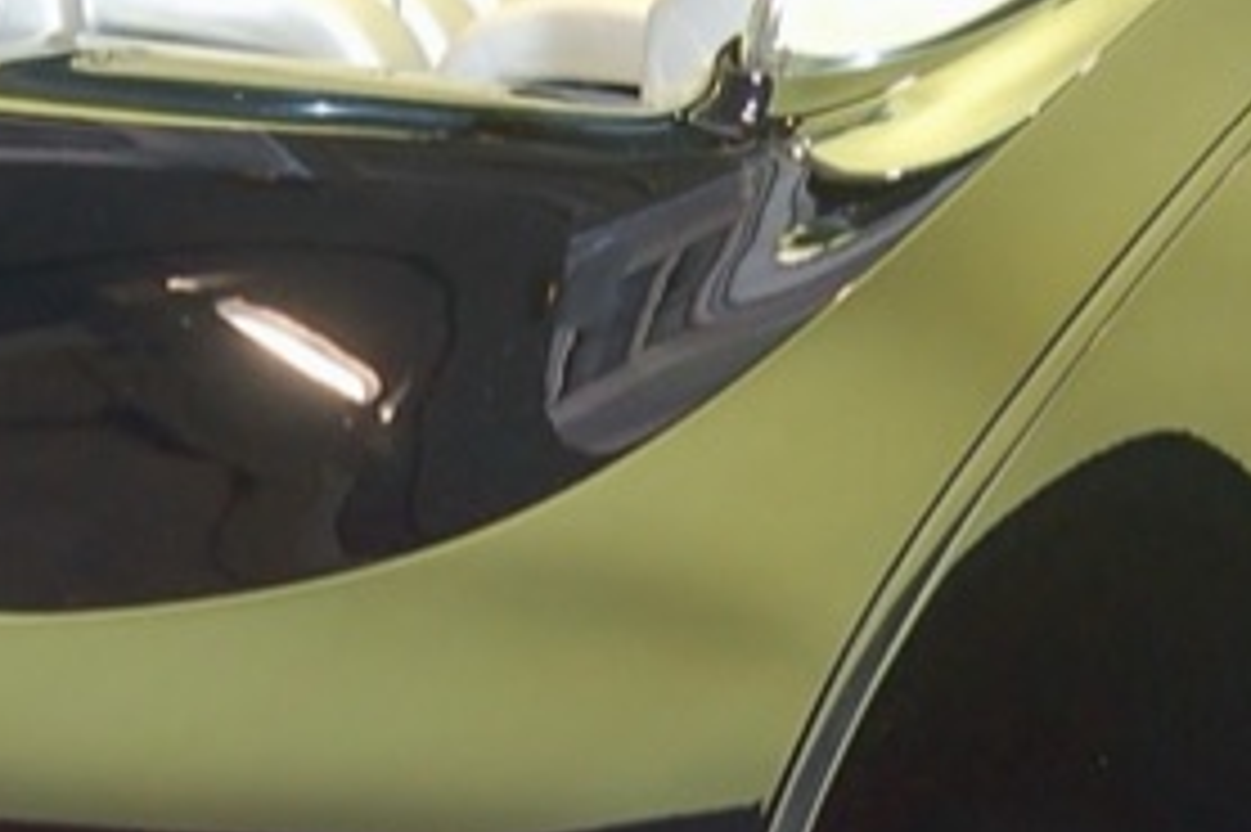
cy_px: 499
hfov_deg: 12.4
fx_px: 5765
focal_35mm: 166
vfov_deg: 8.3
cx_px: 558
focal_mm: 22
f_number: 3.8
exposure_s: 1/60
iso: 400
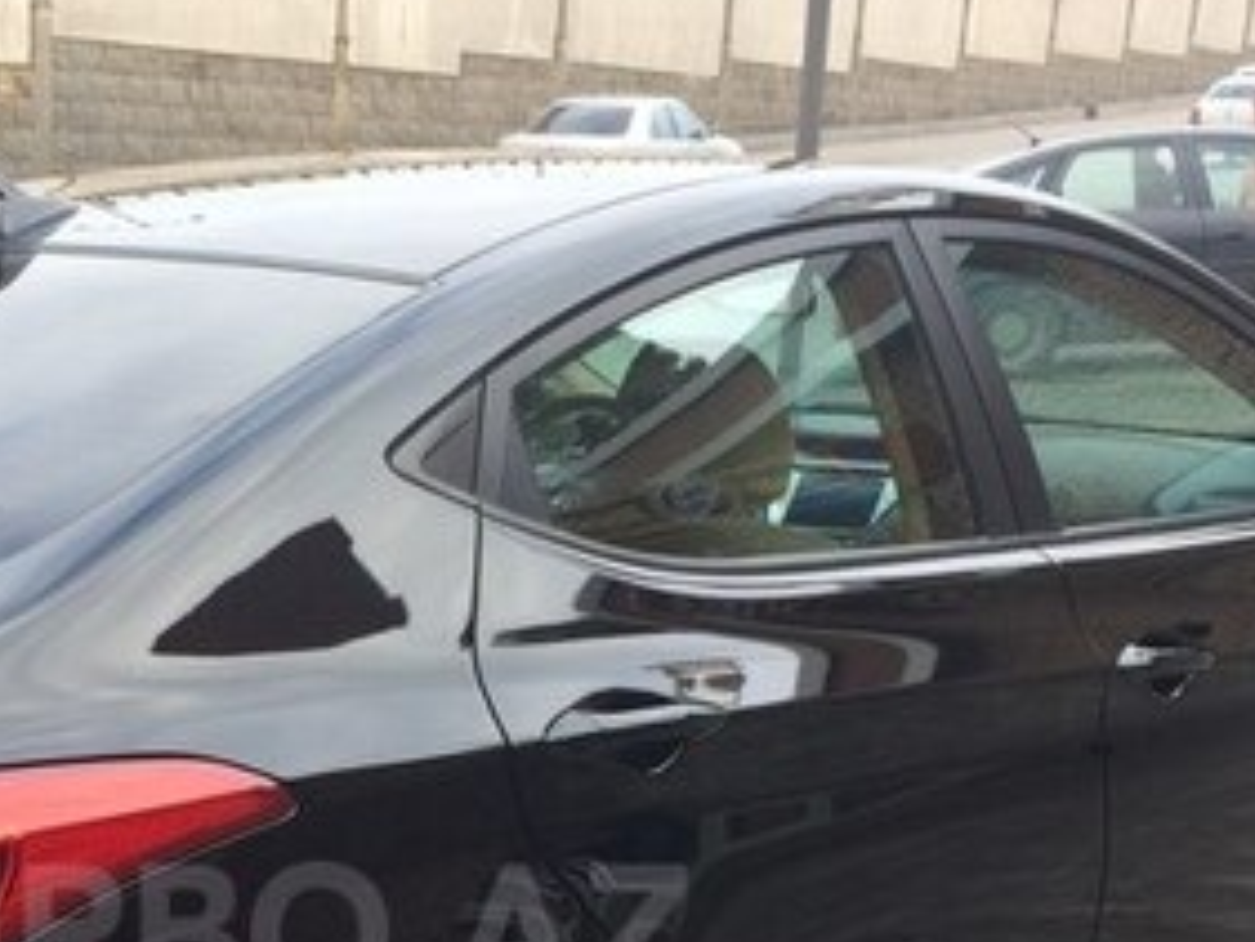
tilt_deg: -20.0
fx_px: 2466
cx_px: 232
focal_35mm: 68
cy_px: 931
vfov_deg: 20.9
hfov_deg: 27.9
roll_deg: -1.4
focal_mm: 4.15
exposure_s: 1/383
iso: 32
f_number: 2.2
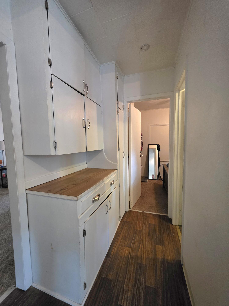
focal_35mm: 13
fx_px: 115
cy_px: 153
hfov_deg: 89.9
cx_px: 114
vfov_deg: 106.2
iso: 800
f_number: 1.9
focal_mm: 2.2
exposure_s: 1/60.2
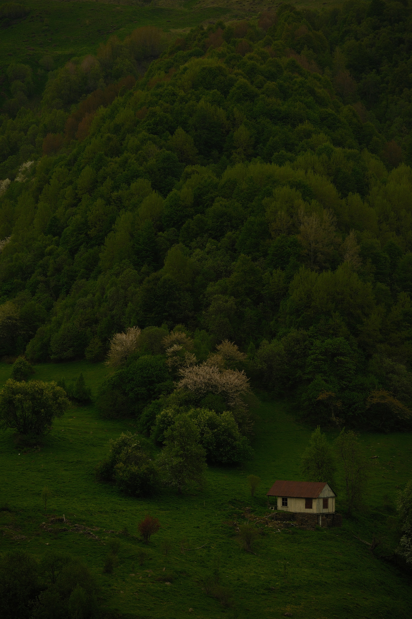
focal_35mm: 84
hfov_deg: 16.3
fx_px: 1442
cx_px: 206
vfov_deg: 24.2
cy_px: 310
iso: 500
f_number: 3.2
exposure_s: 1/125
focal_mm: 56
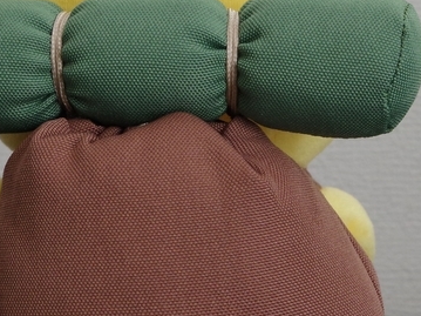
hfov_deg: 14.6
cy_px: 112
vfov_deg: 11.0
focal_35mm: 135
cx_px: 217
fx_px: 1641
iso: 800
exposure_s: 1/20
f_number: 10
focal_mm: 28
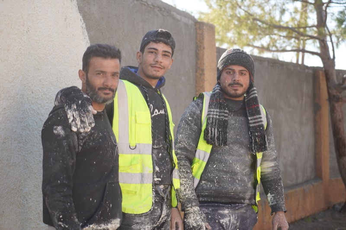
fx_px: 673
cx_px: 173
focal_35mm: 70
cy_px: 115
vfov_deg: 19.4
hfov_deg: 28.8
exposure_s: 1/250
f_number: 4.5
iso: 100
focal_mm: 70
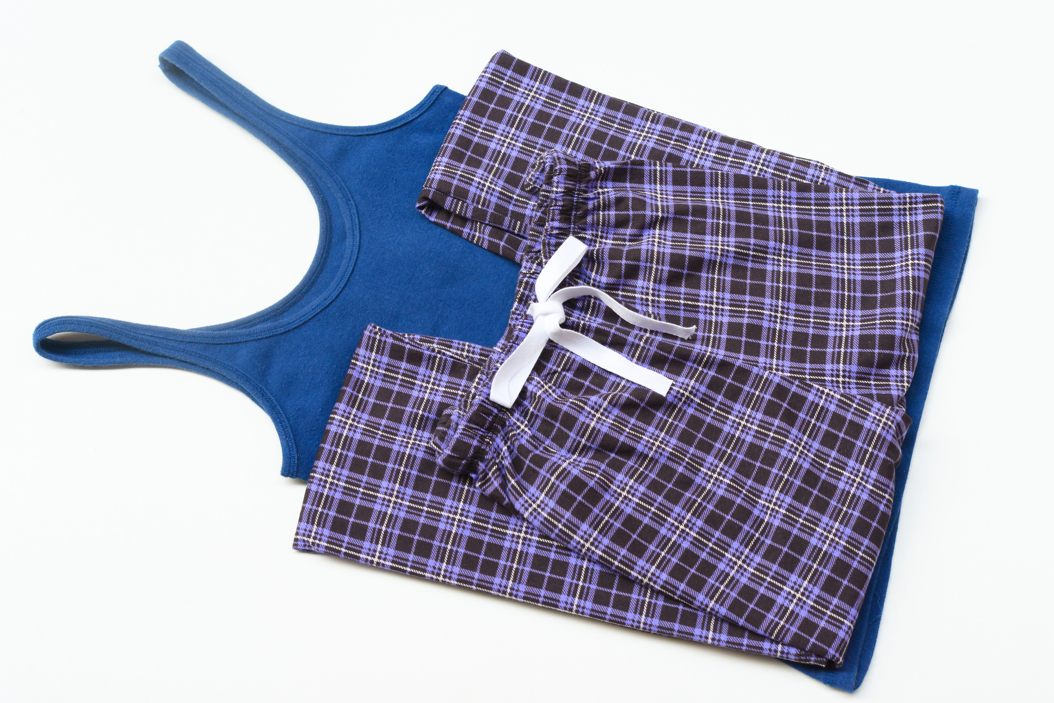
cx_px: 527
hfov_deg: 33.4
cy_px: 352
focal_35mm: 60
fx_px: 1757
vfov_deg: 22.6
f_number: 10
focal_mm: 60
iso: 400
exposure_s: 1/125
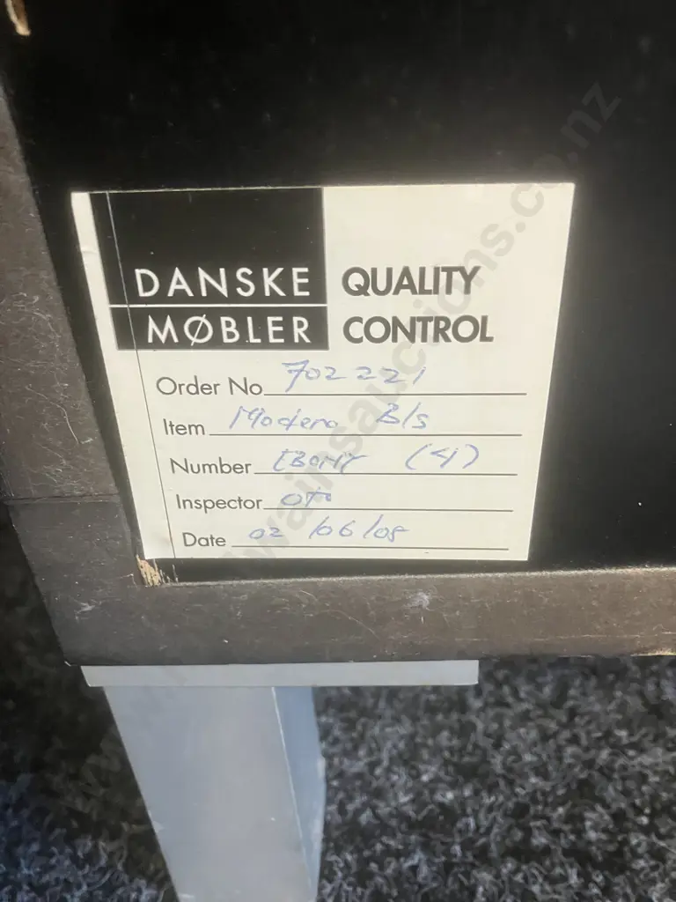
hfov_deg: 49.7
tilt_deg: -30.2
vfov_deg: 63.4
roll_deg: +4.6
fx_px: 729
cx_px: 338
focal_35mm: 28
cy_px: 451
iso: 320
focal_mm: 3.99
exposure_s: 1/50
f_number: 1.8
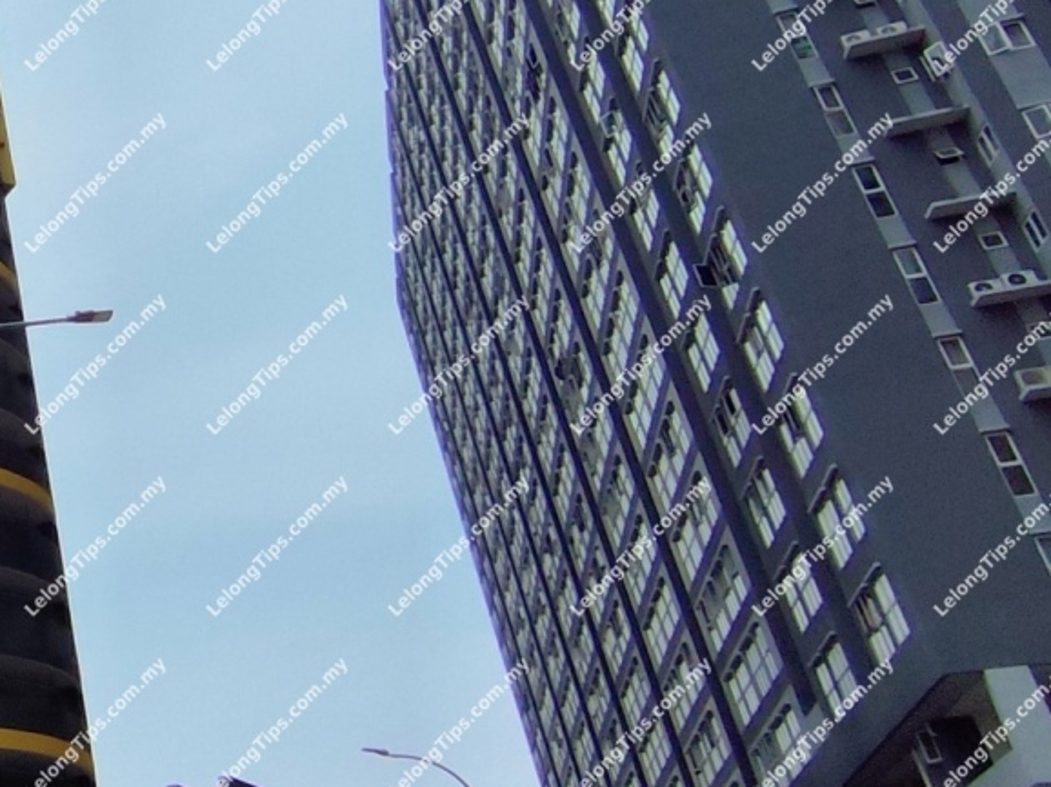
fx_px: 1426
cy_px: 157
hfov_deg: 32.1
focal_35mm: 47
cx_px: -272
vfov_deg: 30.1
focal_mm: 1.65
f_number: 2.2
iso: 50
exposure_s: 1/6708
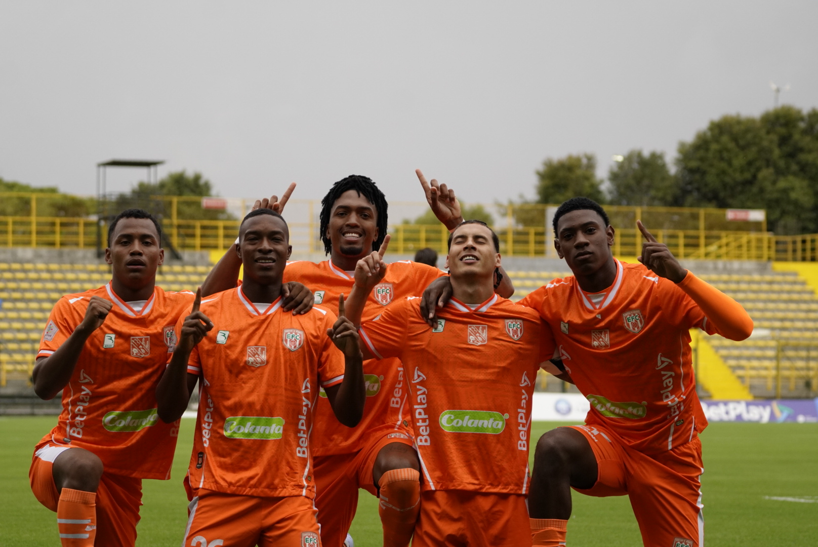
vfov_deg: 9.2
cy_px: 274
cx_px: 409
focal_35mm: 150
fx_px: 3411
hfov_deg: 13.7
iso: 1000
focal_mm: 100
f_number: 5
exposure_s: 1/1000
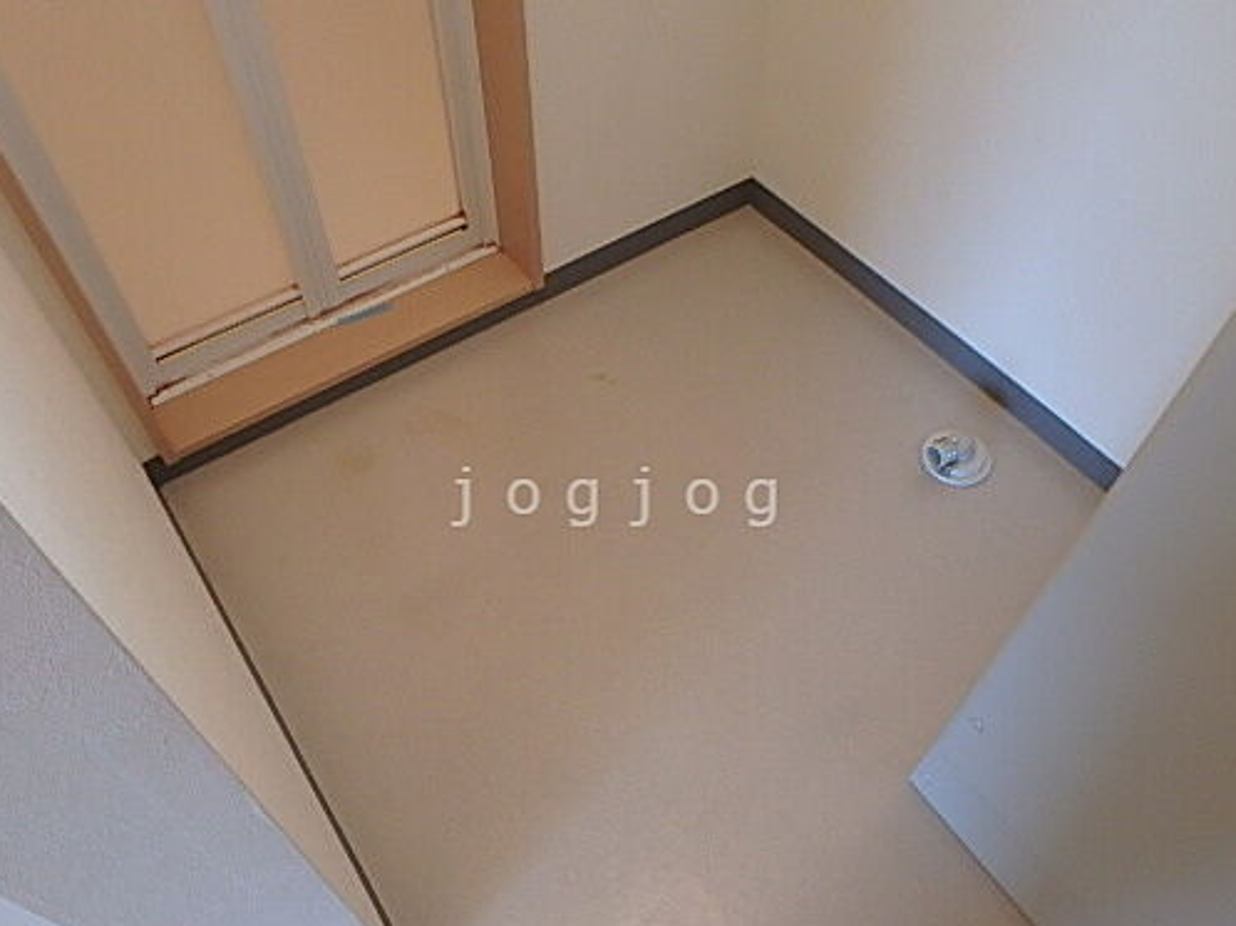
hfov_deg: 65.3
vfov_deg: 51.3
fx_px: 964
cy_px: 497
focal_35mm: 27
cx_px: 620
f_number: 3.5
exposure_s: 1/30
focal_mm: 3.7
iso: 320
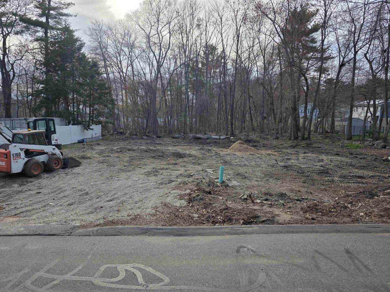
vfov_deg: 58.9
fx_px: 259
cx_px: 195
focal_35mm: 23
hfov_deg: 73.9
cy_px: 146
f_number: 1.7
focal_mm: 6.3
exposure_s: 1/3788
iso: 80
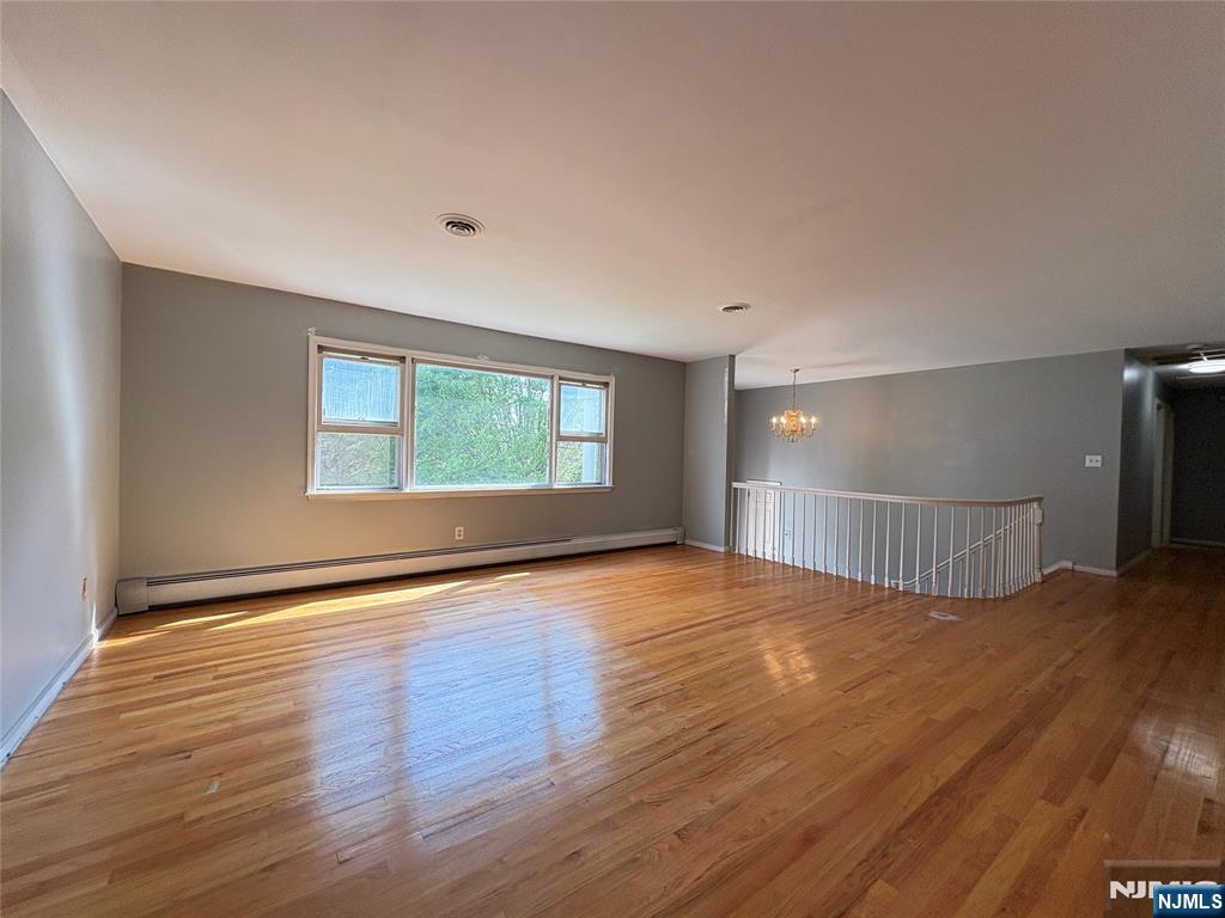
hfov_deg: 102.1
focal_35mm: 14
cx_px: 612
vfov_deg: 85.7
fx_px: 495
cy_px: 459
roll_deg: -1.5
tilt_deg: +0.0
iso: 100
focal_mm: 2.22
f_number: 2.2
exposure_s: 1/131
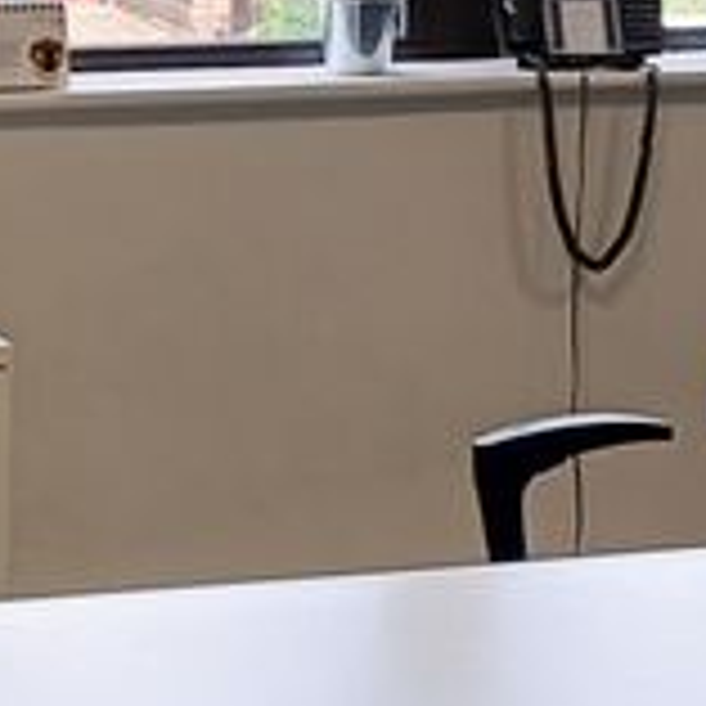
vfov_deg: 11.2
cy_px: 241
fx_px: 3600
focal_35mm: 156
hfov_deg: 11.2
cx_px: 135
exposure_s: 1/100
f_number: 1.8
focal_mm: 4.65
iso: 80
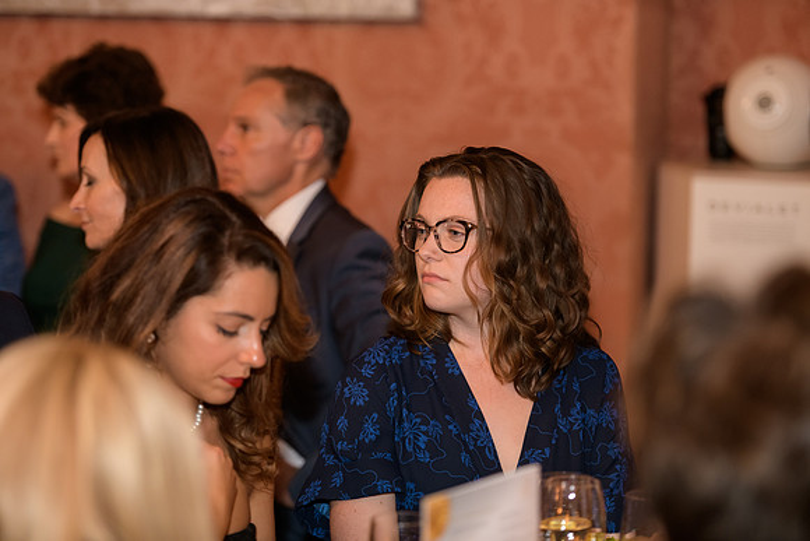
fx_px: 2746
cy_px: 270
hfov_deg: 16.8
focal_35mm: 122
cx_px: 405
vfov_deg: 11.2
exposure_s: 1/100
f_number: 3.2
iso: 1250
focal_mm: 122
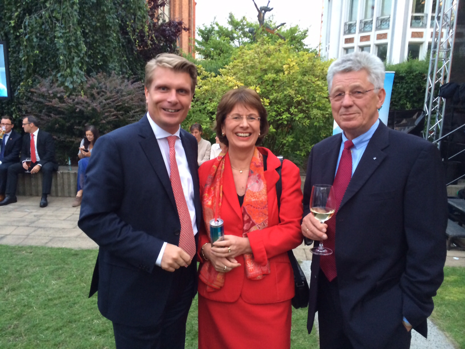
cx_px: 232
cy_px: 174
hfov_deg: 60.0
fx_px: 403
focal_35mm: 30
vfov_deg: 46.8
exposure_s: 1/30
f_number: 2.2
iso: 125
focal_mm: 4.12
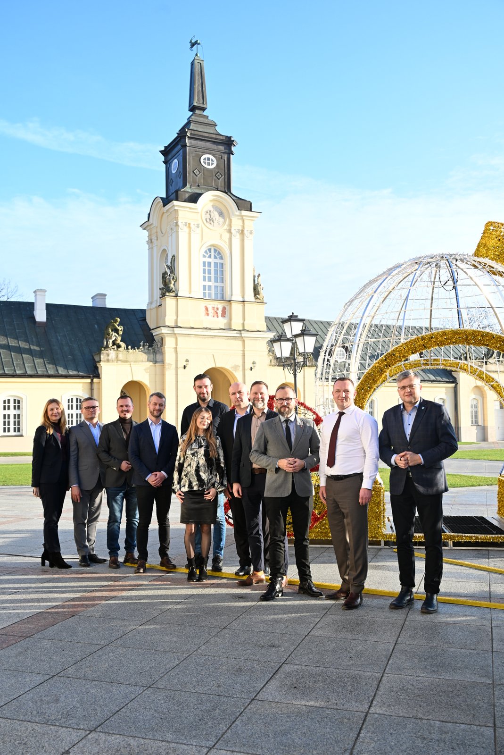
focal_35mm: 34
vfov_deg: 55.1
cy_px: 378
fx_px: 723
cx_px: 252
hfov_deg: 38.4
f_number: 6.3
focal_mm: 34.5
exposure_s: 1/250
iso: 250
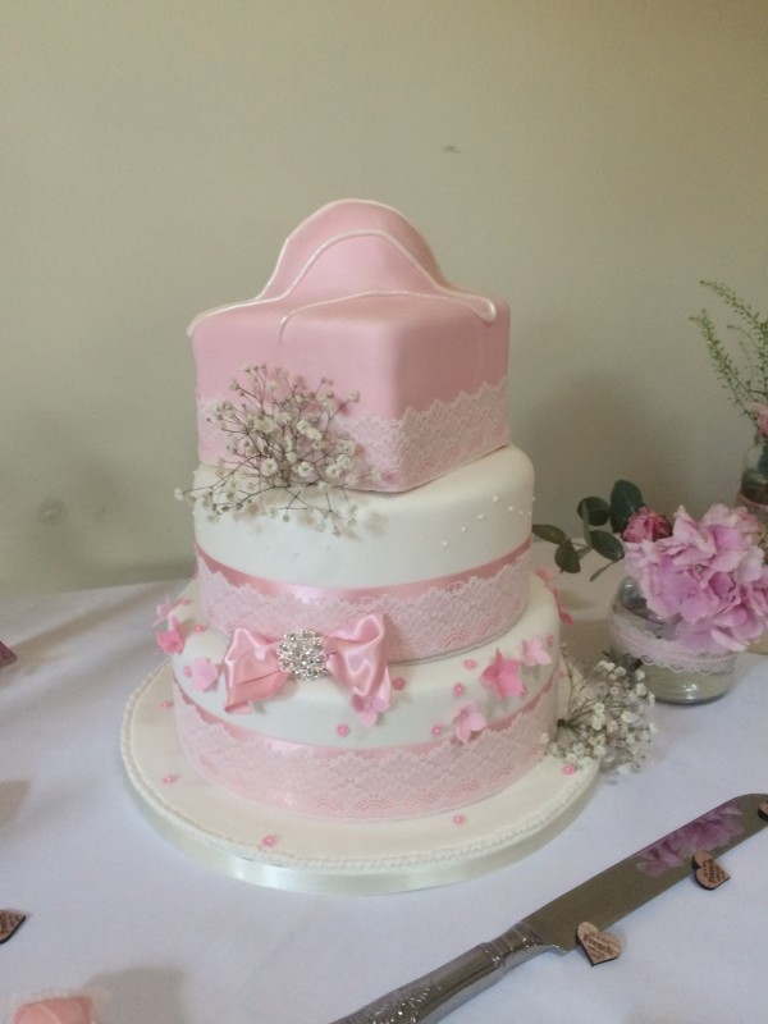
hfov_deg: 48.2
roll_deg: +0.2
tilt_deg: -21.6
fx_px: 858
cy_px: 512
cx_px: 384
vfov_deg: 61.7
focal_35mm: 29
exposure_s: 1/30
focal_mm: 4.15
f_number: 2.2
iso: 64
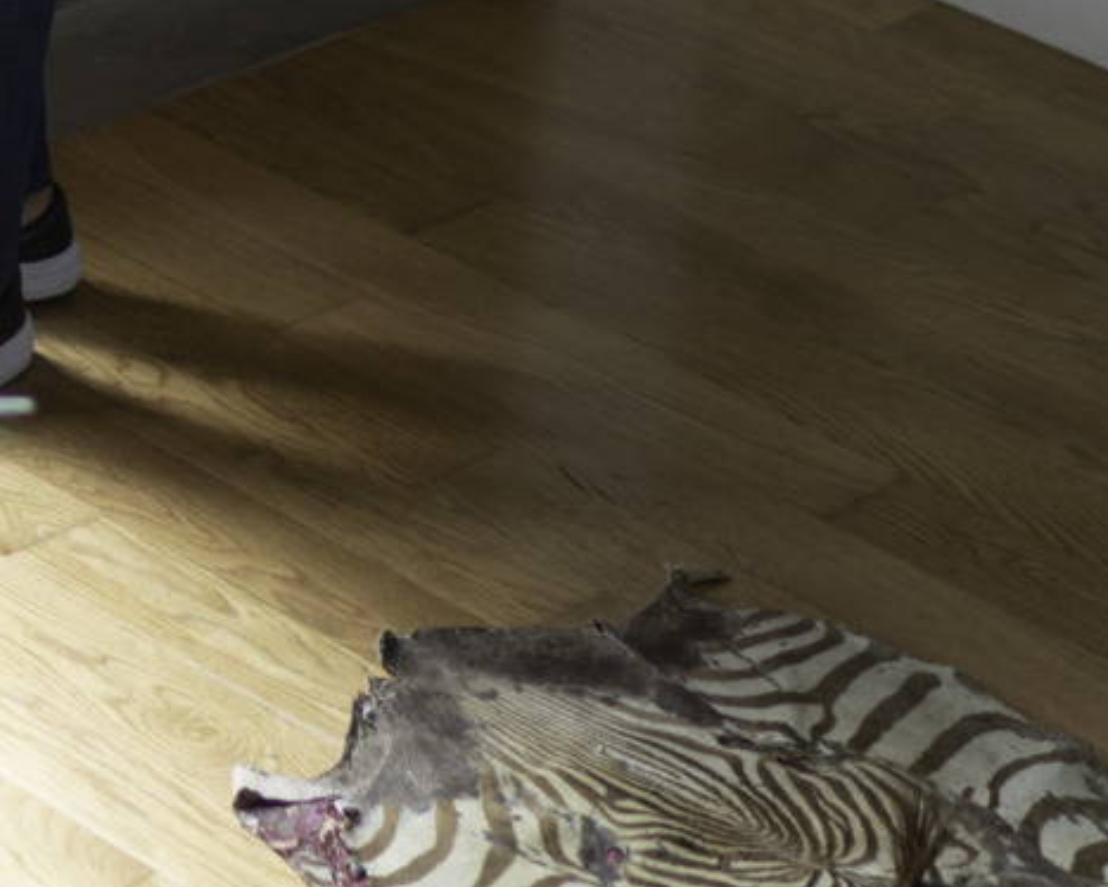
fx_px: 5905
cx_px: -607
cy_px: -923
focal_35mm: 180
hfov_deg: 10.3
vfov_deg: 8.2
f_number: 1.6
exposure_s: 1/200
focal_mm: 35
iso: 100
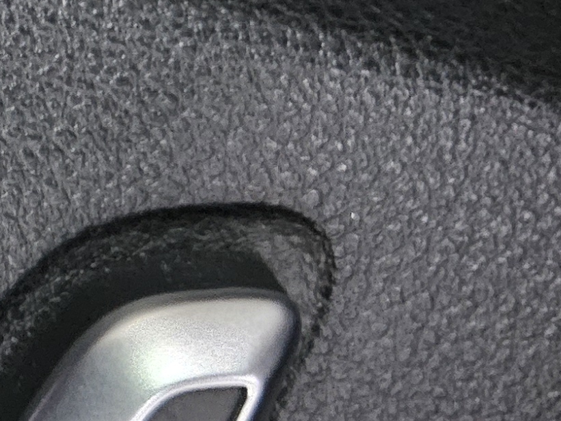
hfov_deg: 15.6
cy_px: 90
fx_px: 1815
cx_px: -377
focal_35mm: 112
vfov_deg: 13.2
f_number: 1.8
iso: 1600
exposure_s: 1/24
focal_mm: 5.4
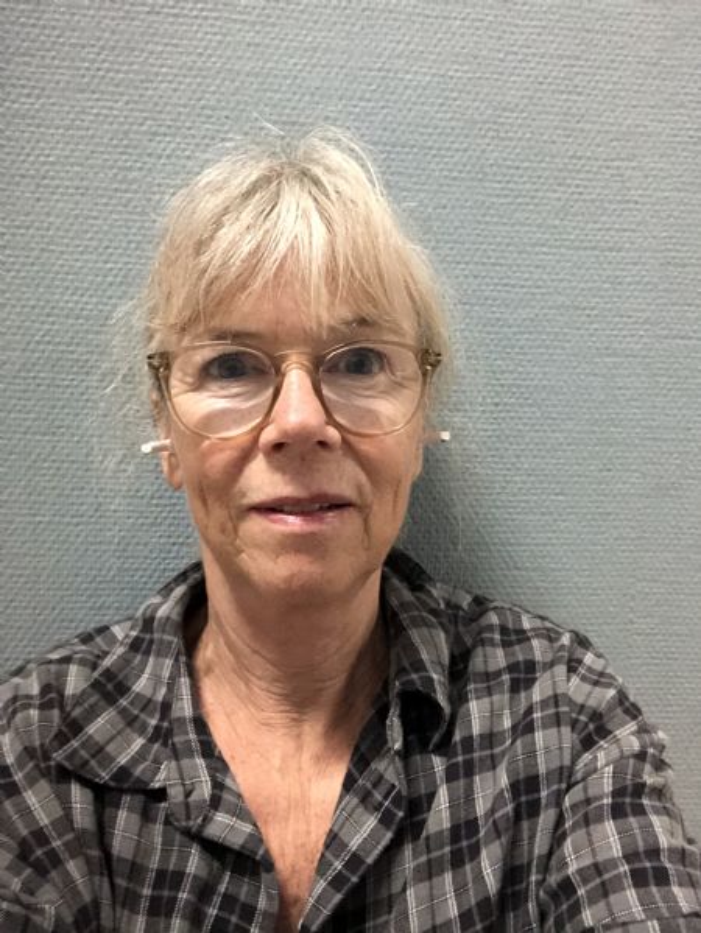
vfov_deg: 56.8
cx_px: 350
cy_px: 466
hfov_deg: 44.2
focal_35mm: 32
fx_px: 863
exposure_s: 1/20
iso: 640
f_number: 2.2
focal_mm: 2.87
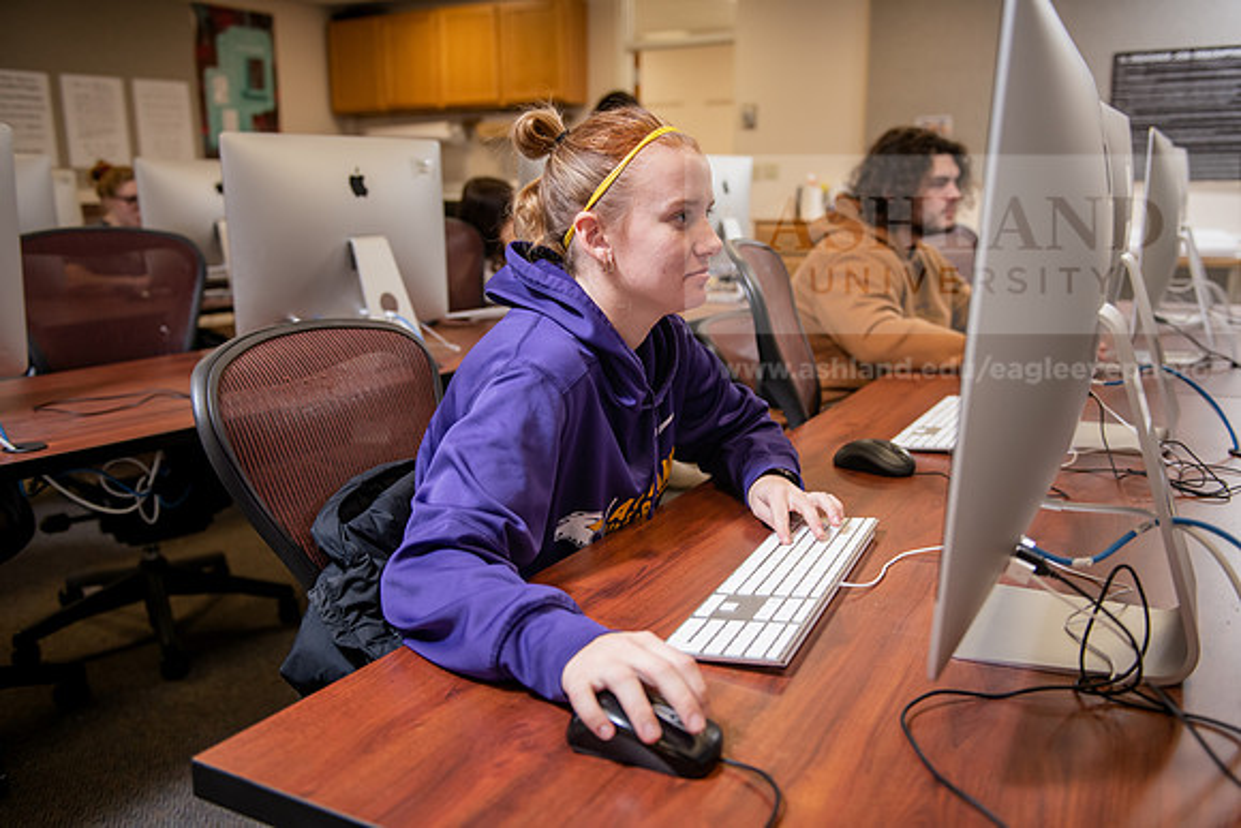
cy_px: 414
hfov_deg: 60.3
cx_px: 620
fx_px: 1069
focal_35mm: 31
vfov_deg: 42.3
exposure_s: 1/200
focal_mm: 31
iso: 640
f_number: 3.2
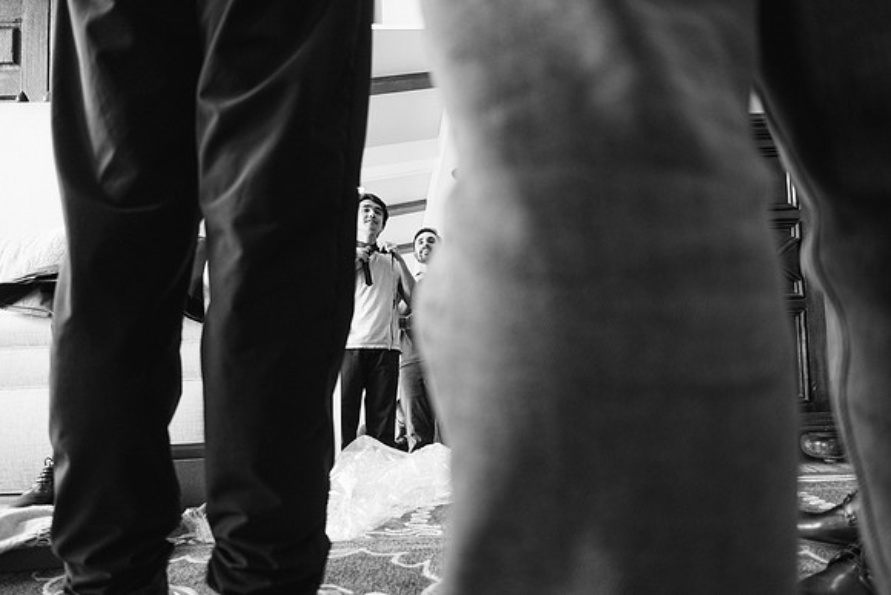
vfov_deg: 53.2
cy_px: 298
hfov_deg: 73.7
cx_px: 446
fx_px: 594
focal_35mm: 24
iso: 1250
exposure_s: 1/125
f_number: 2.8
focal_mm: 16
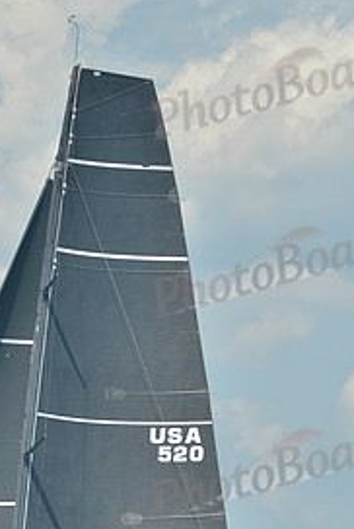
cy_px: 397
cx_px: 52
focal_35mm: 426
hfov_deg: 3.2
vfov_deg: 4.8
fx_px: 6267
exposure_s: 1/1000
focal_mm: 200
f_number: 6.3
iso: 280
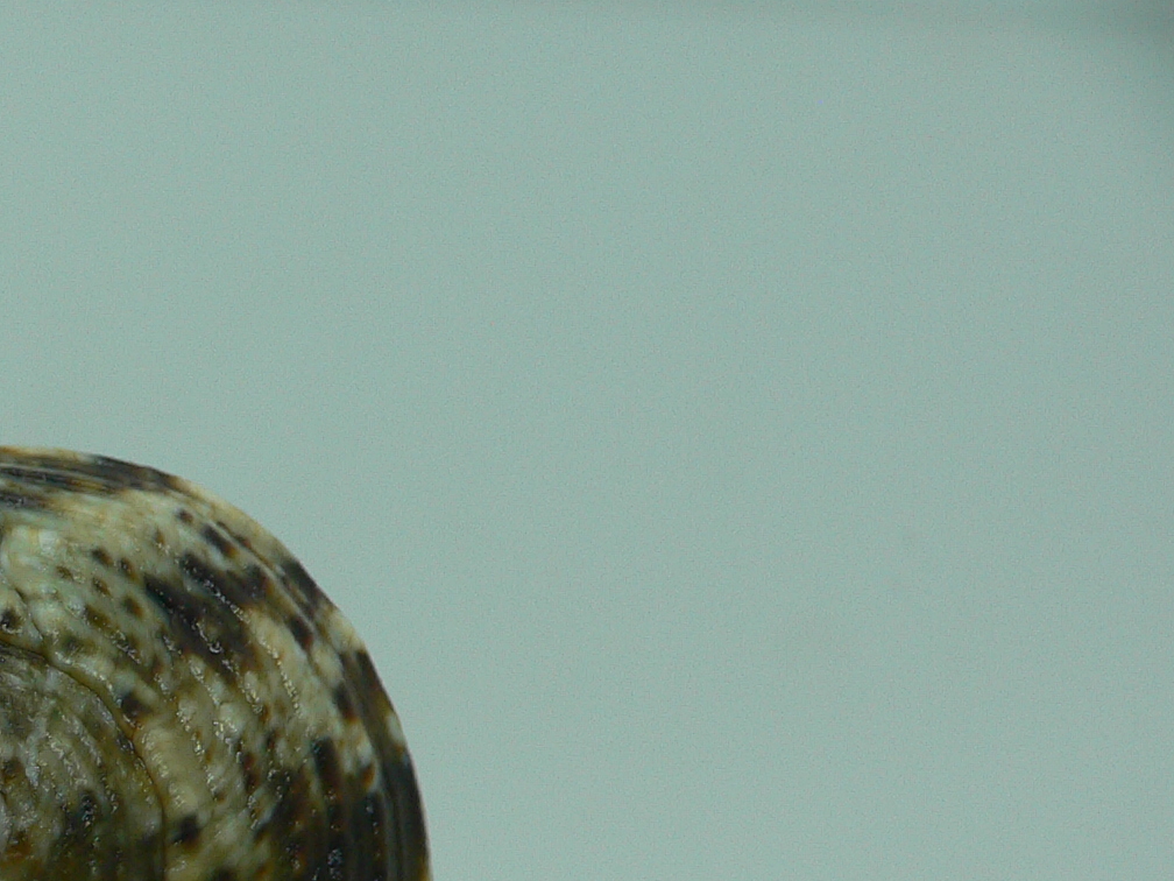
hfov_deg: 26.4
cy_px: 878
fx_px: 2374
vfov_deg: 20.4
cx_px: 28
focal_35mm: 70
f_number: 2.8
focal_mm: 4.6
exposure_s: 1/60
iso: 80
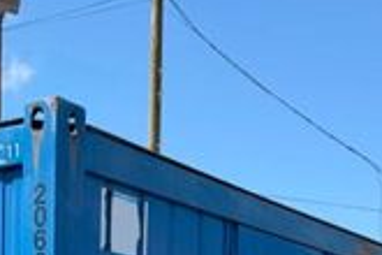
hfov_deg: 22.0
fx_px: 966
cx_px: 65
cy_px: 468
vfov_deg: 13.4
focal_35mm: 91
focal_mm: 6.76
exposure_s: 1/3279
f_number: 1.78
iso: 80
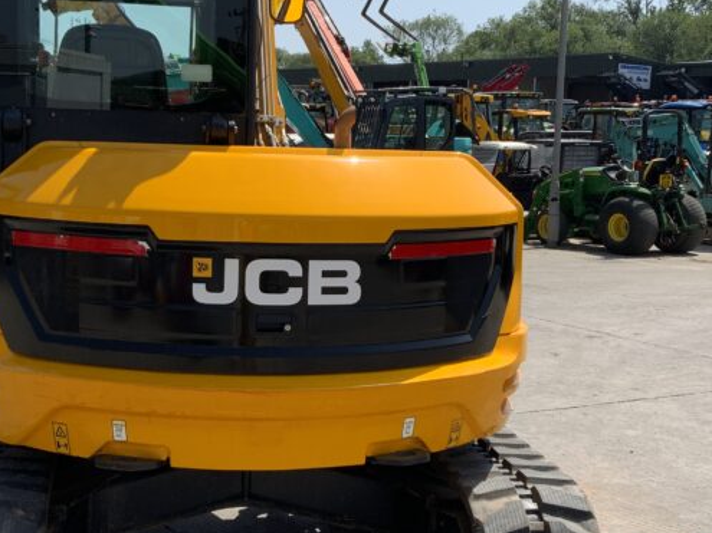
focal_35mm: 60
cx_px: 355
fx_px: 1234
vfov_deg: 24.4
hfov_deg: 32.2
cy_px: 272
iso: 16
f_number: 1.8
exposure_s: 1/2141
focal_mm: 3
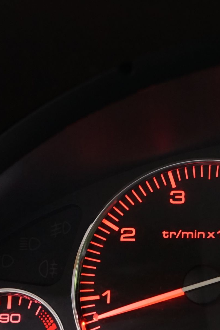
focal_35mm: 111
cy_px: 223
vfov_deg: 18.4
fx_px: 1017
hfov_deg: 11.3
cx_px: 426
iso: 1250
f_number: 4.5
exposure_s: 1/25
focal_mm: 34
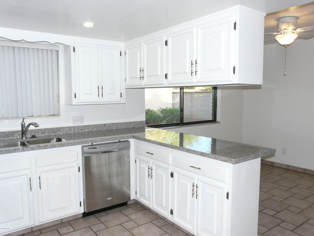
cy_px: 118
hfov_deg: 63.4
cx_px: 157
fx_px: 254
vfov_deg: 49.7
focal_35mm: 28
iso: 250
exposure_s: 1/60
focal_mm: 4.6
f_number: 5
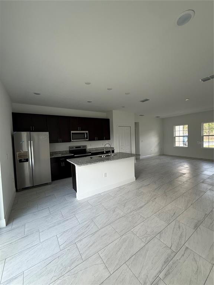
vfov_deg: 102.1
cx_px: 107
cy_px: 142
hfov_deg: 85.7
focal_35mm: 14
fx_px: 115
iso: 100
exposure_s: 1/99
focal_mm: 2.22
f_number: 2.2
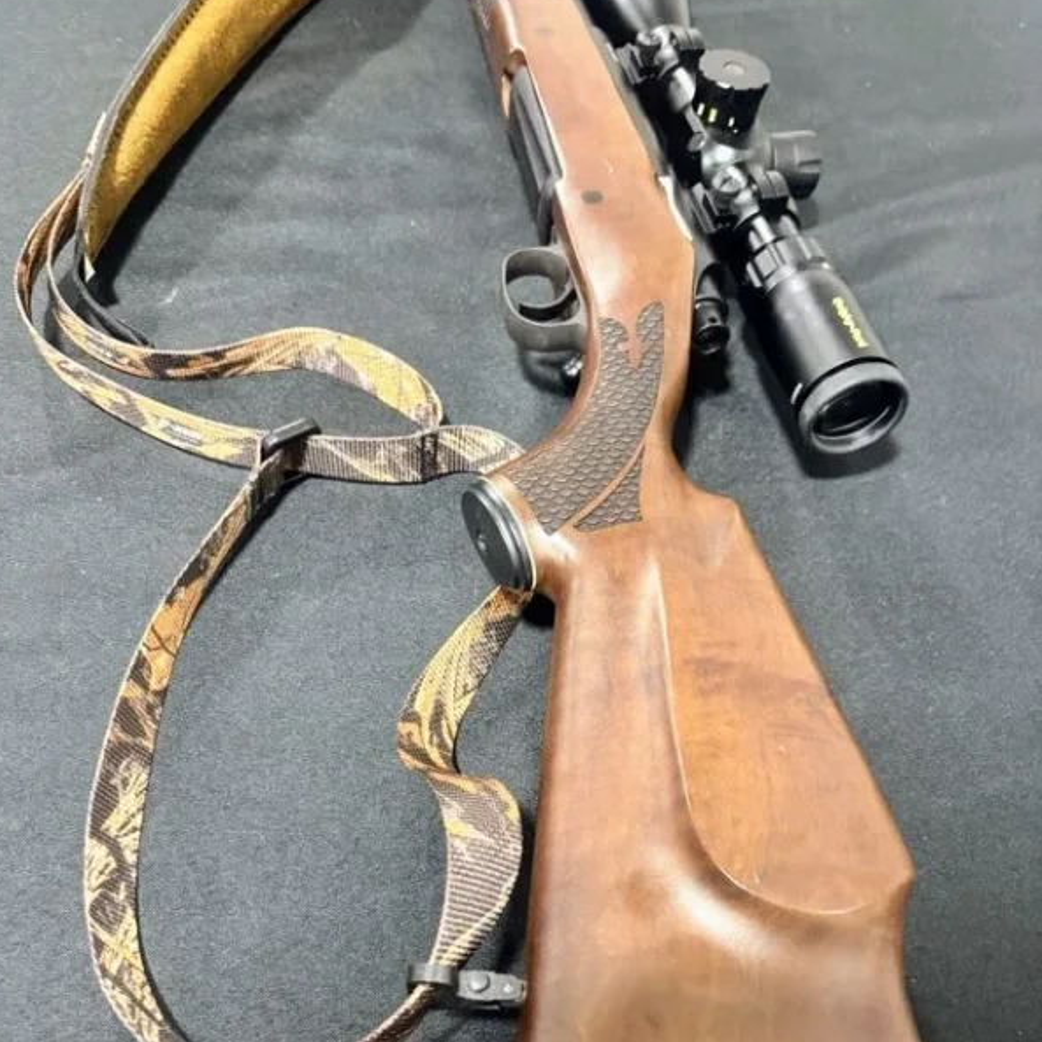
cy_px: 678
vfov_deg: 51.7
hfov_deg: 52.5
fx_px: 1056
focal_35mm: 31
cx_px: 517
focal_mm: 5.96
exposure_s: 1/40
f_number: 1.6
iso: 640
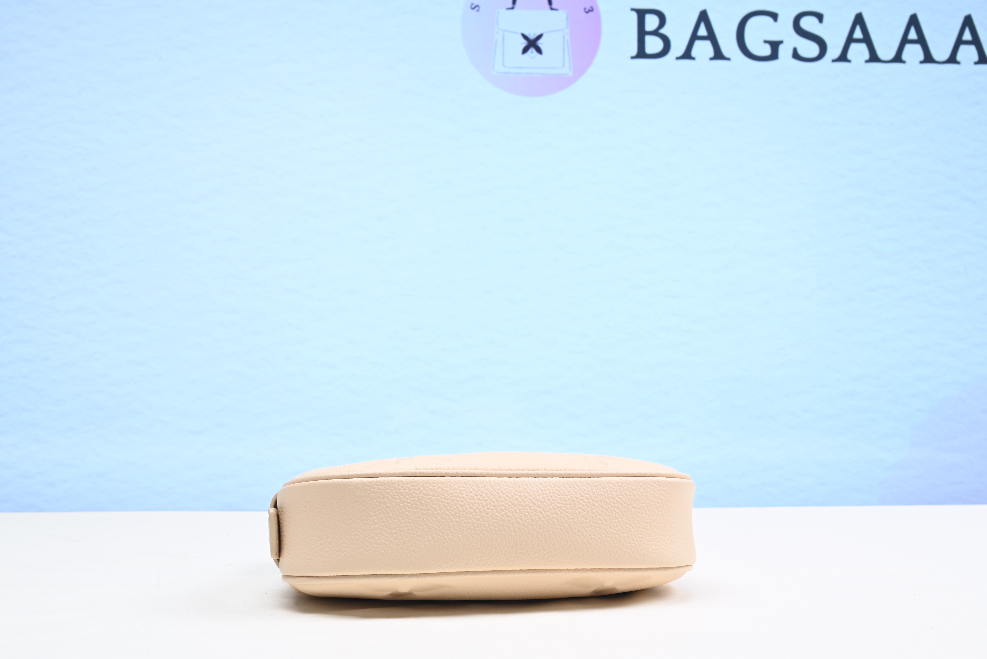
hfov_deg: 41.9
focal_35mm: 47
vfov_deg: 28.7
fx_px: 1289
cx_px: 521
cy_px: 343
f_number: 16
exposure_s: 1/2
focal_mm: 43
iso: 100
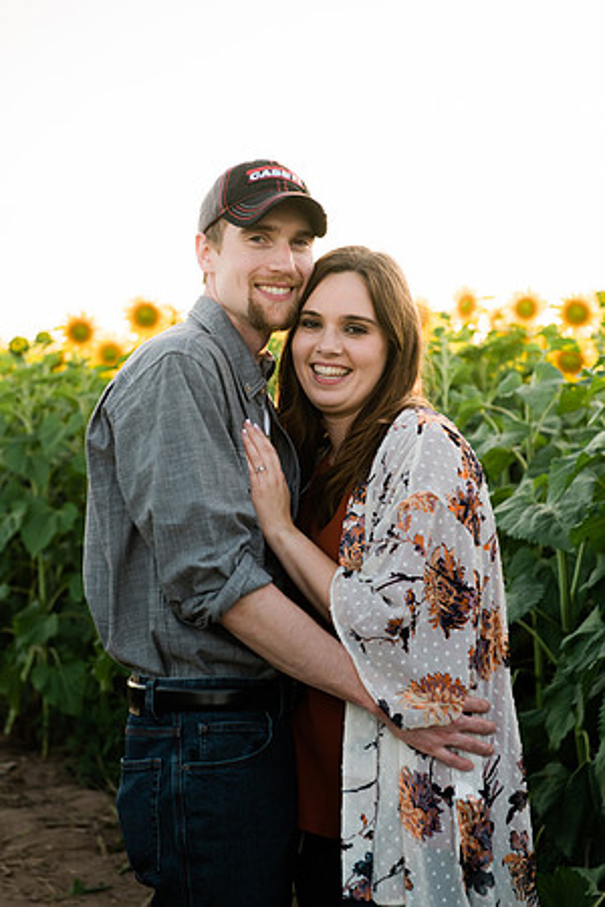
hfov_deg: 19.5
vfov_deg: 28.8
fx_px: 1764
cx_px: 302
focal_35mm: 70
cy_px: 454
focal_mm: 70
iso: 320
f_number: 5.6
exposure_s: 1/320
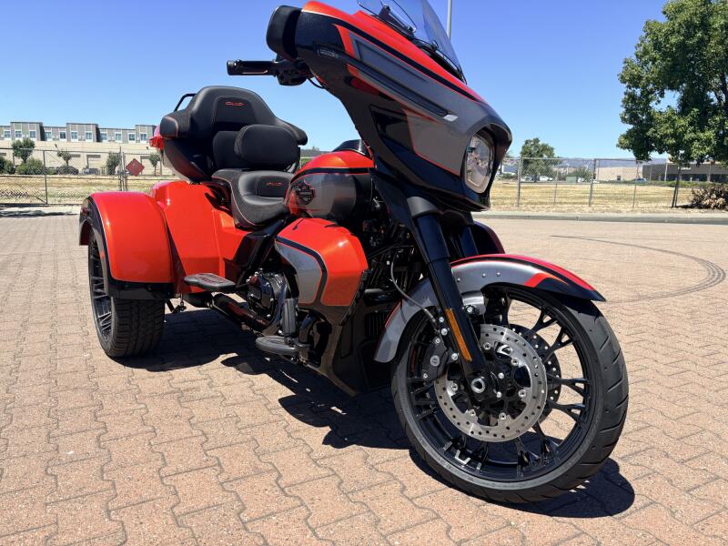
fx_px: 547
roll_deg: -1.2
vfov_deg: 53.1
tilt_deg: -9.1
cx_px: 364
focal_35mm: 26
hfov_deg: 67.3
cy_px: 273
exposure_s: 1/2208
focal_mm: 5.96
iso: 50
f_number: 1.6
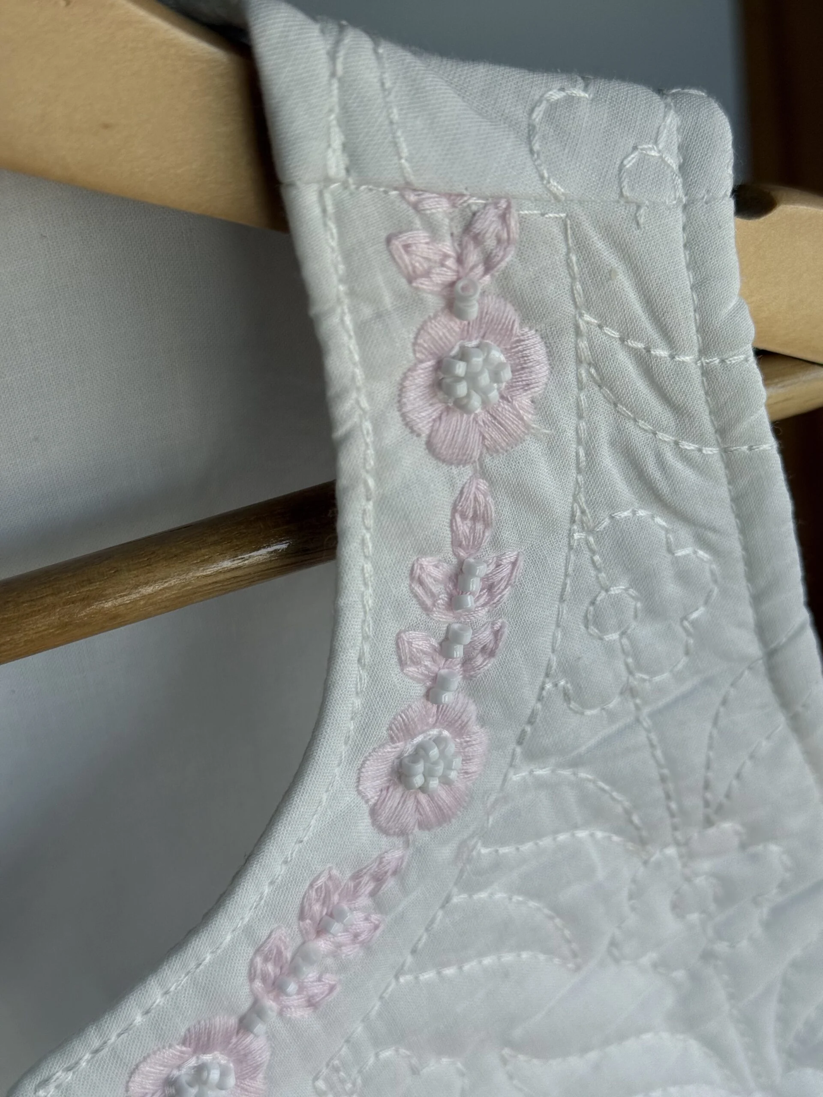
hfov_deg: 30.3
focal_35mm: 48
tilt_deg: -32.9
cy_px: 548
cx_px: 412
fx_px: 1522
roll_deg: +16.3
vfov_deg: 39.7
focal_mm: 6.76
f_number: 1.78
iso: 80
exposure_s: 1/1133
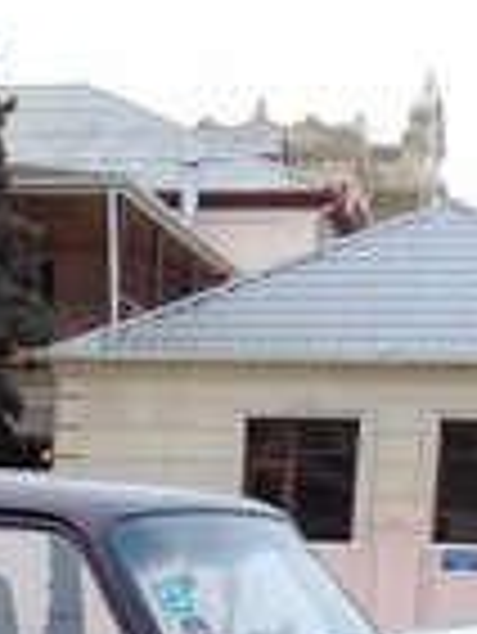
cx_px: -9
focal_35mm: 109
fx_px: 2000
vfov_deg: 16.9
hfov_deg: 13.4
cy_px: 841
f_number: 2.2
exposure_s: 1/150
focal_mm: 3.3
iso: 50
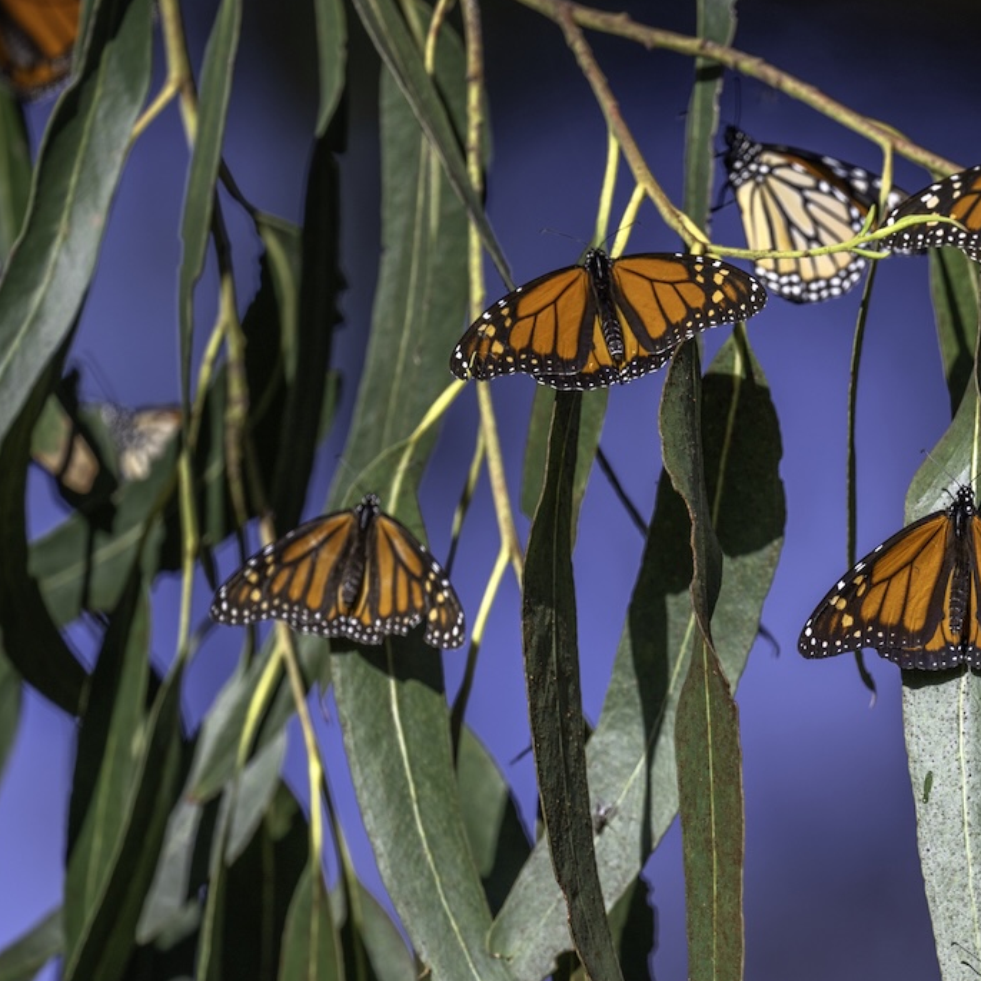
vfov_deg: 1.3
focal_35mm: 1353
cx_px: 848
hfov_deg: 1.3
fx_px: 43381
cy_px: 587
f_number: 5.6
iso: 160
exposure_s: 1/1000
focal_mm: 840
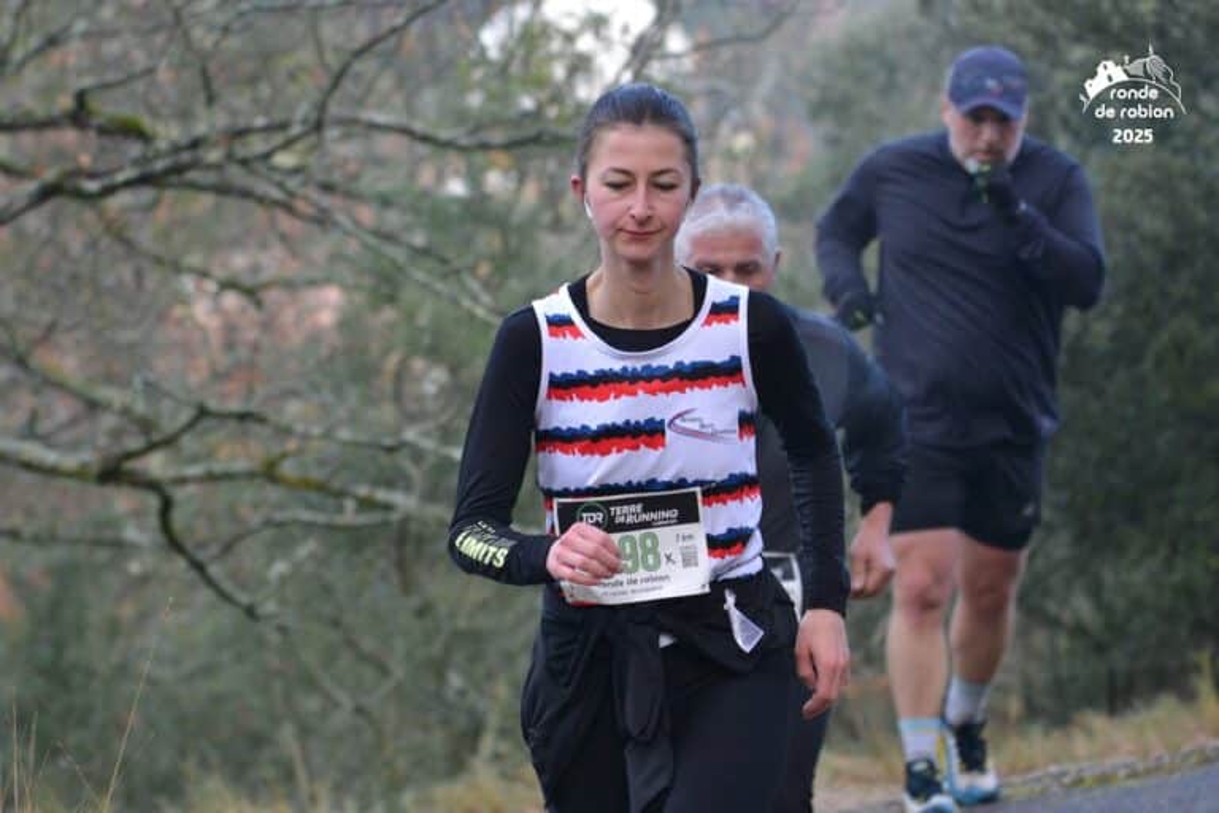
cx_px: 610
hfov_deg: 9.1
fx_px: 7618
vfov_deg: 6.1
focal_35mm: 225
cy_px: 406
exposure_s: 1/500
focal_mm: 150
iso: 1100
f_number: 5
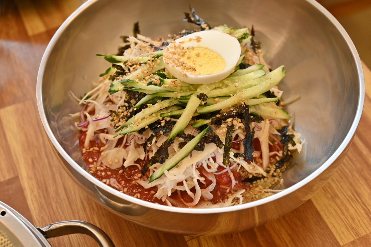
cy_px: 124
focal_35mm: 55
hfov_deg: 36.3
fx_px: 567
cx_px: 186
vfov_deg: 24.6
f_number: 7.1
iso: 500
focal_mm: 55
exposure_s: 1/125
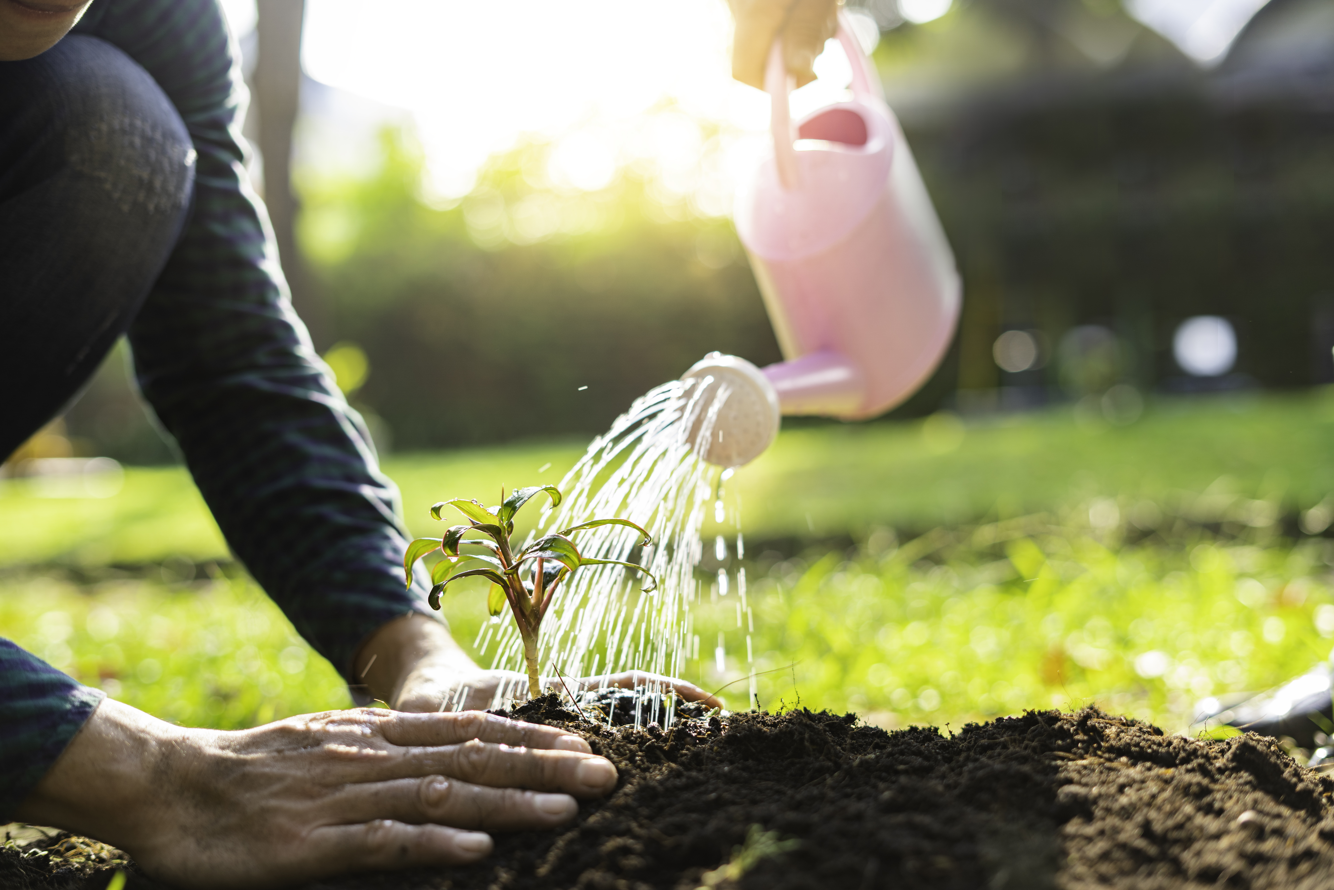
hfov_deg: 39.6
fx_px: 1853
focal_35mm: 50
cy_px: 445
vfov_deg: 27.0
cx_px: 667
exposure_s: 1/125
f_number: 2.5
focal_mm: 50
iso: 100
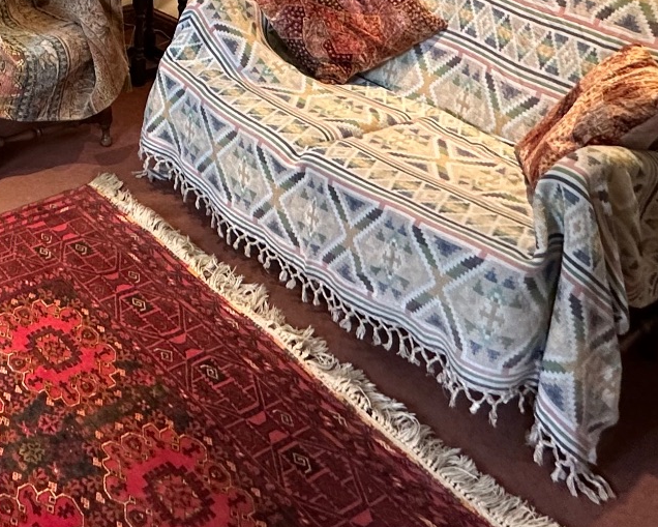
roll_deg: +1.0
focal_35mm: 44
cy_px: -131
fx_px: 857
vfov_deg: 28.8
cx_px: -44
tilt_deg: -10.6
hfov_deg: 36.4
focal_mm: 2.22
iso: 200
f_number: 2.2
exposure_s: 1/50
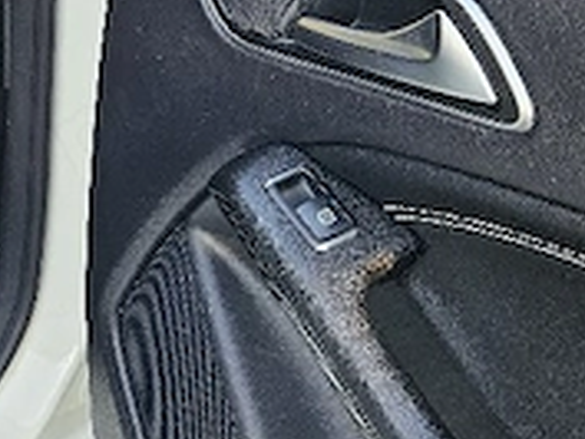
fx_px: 1319
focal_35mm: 78
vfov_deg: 18.5
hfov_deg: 23.0
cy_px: 26
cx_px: -116
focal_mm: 5.4
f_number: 1.8
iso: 80
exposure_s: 1/182
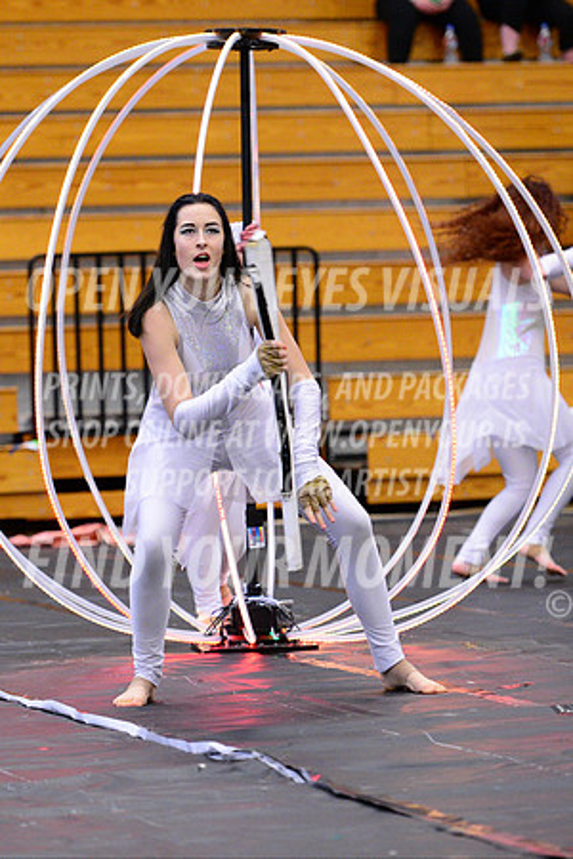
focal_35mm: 125
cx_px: 286
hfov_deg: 11.0
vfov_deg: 16.4
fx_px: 2984
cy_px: 430
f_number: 2.8
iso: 6400
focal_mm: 125
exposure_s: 1/400
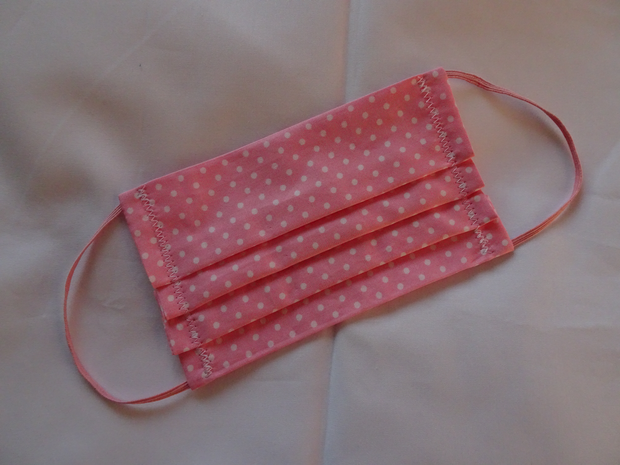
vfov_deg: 56.8
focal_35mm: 24
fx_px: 430
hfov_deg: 71.6
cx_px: 310
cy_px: 232
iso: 800
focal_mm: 4.1
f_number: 3.5
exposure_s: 1/500
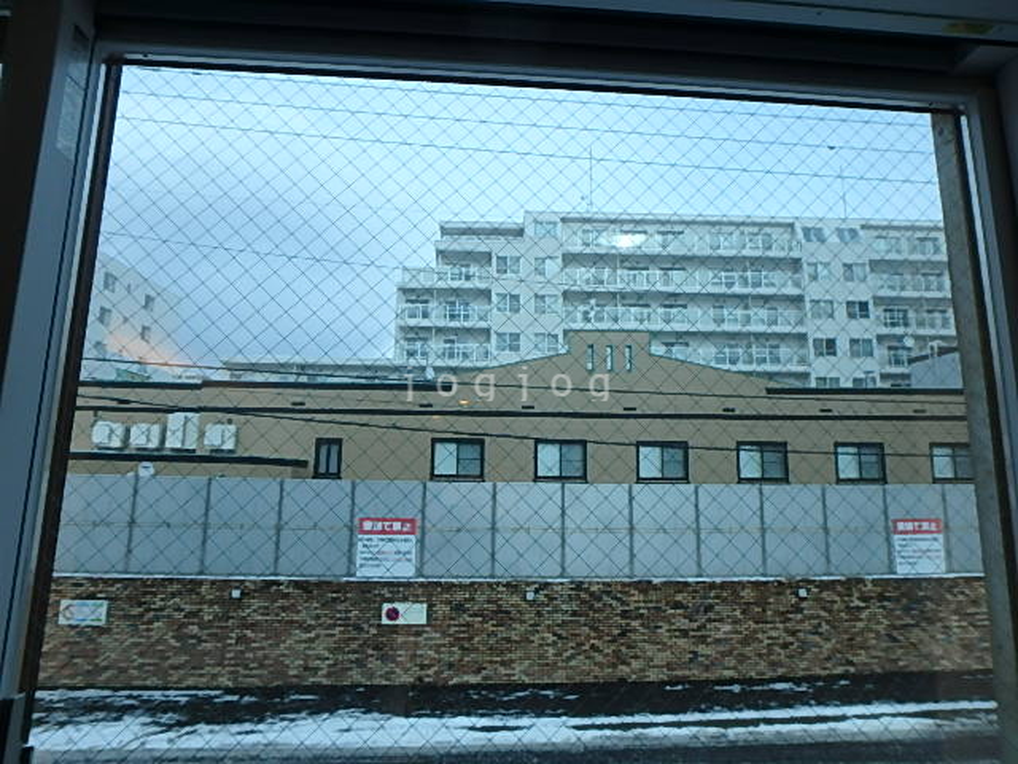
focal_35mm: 21
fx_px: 618
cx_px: 509
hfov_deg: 79.0
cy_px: 382
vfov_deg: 63.4
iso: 125
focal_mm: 3.7
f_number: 3.5
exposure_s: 1/640
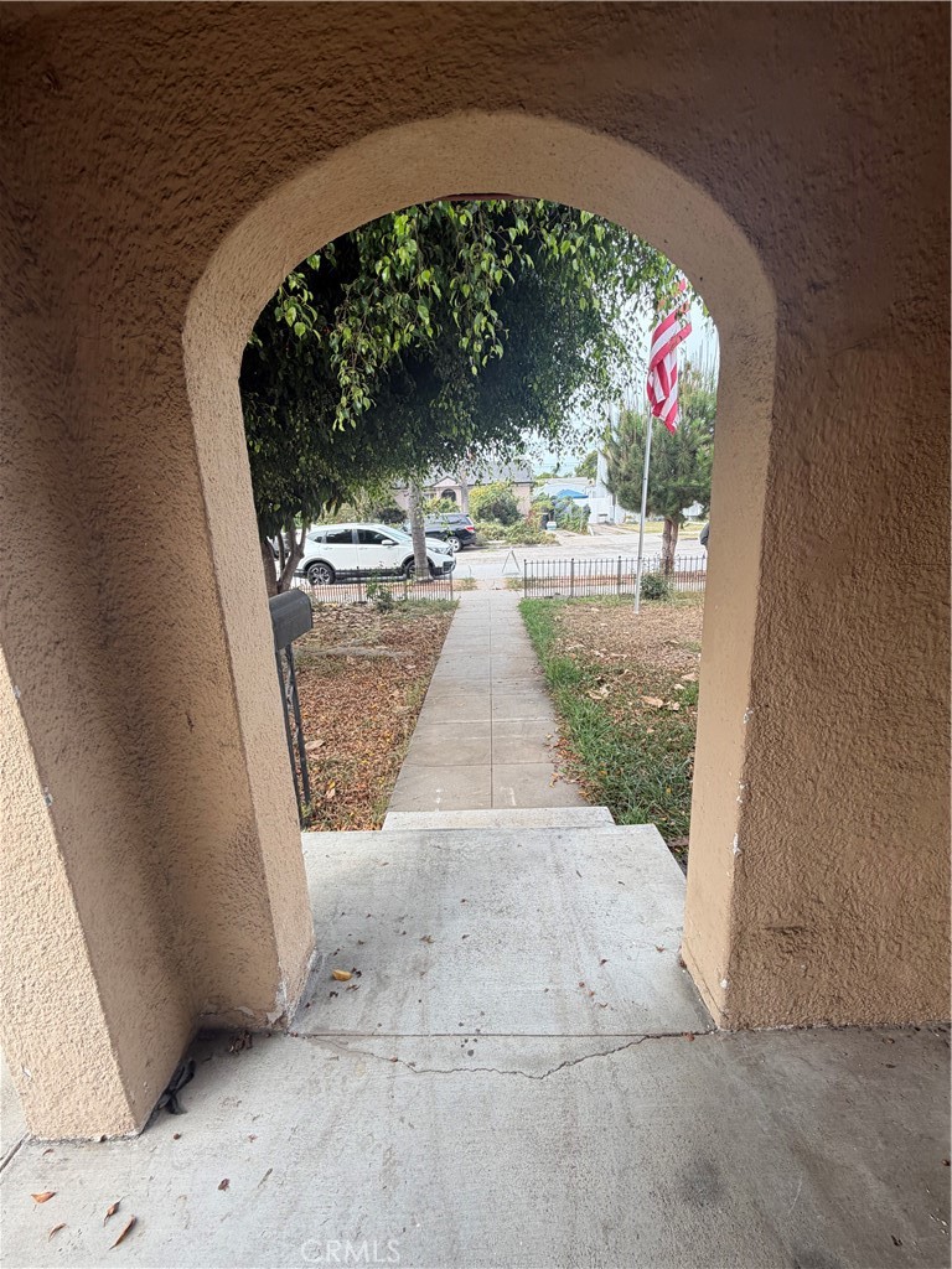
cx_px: 476
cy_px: 634
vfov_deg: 102.1
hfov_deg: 85.7
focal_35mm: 14
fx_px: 513
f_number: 2.2
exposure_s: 1/228
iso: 40
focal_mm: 2.22
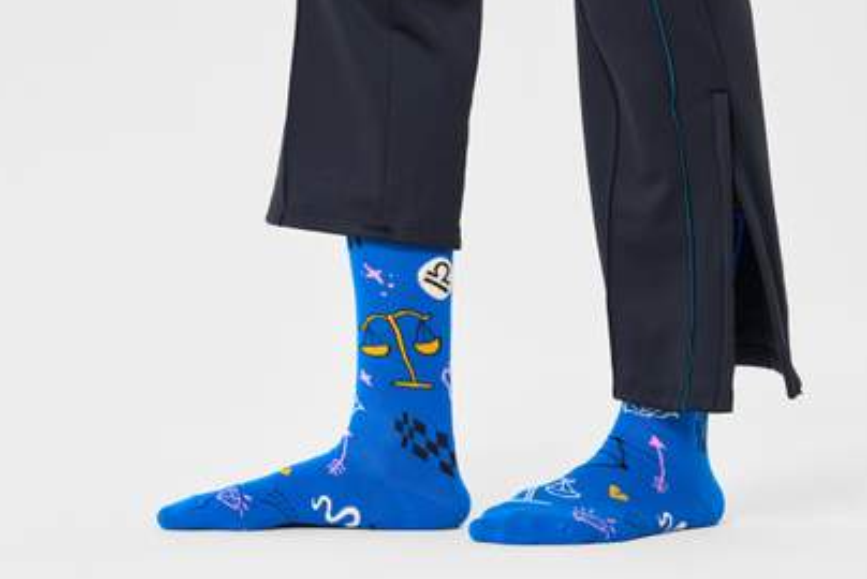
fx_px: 3253
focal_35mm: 135
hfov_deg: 15.2
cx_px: 341
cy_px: 213
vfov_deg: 10.2
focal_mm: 105
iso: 100
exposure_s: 1/125
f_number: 11
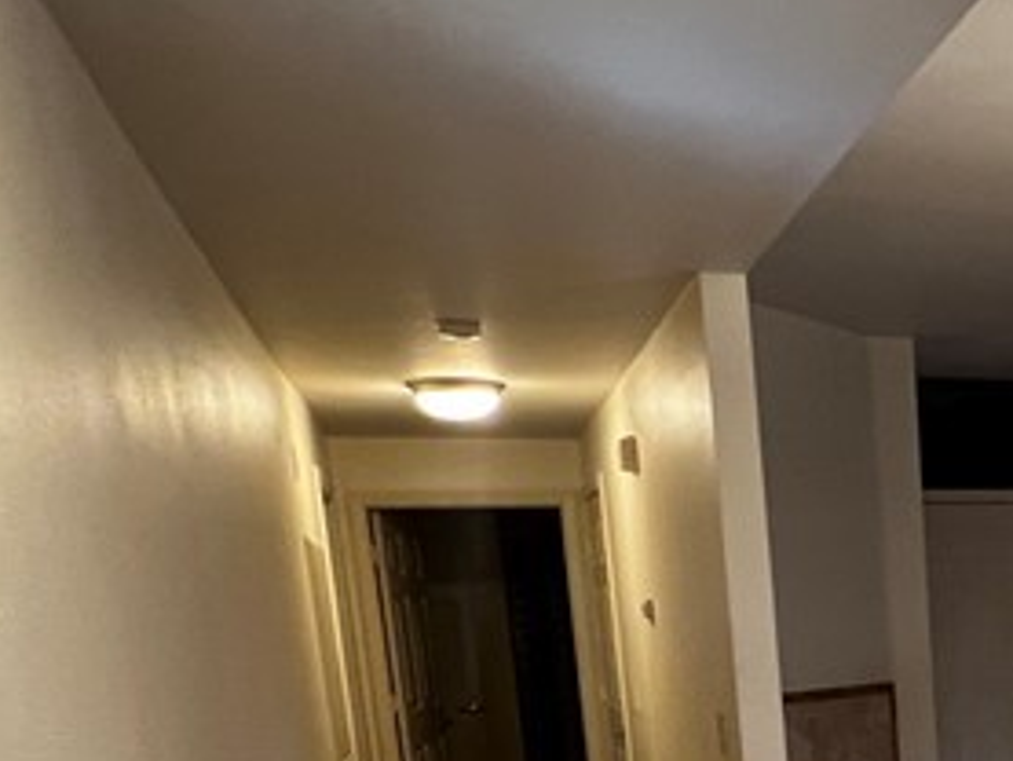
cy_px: 926
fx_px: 1405
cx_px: 1159
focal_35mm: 48
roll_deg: +1.6
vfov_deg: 26.7
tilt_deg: -9.9
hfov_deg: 33.6
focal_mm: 1.57
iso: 250
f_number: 1.8
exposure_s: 1/60
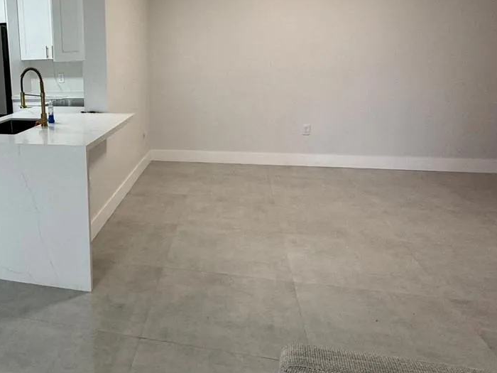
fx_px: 459
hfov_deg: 52.2
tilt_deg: -14.3
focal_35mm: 32
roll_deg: +2.6
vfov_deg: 44.0
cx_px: 82
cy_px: 152
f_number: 2.2
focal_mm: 2.22
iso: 125
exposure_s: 1/120
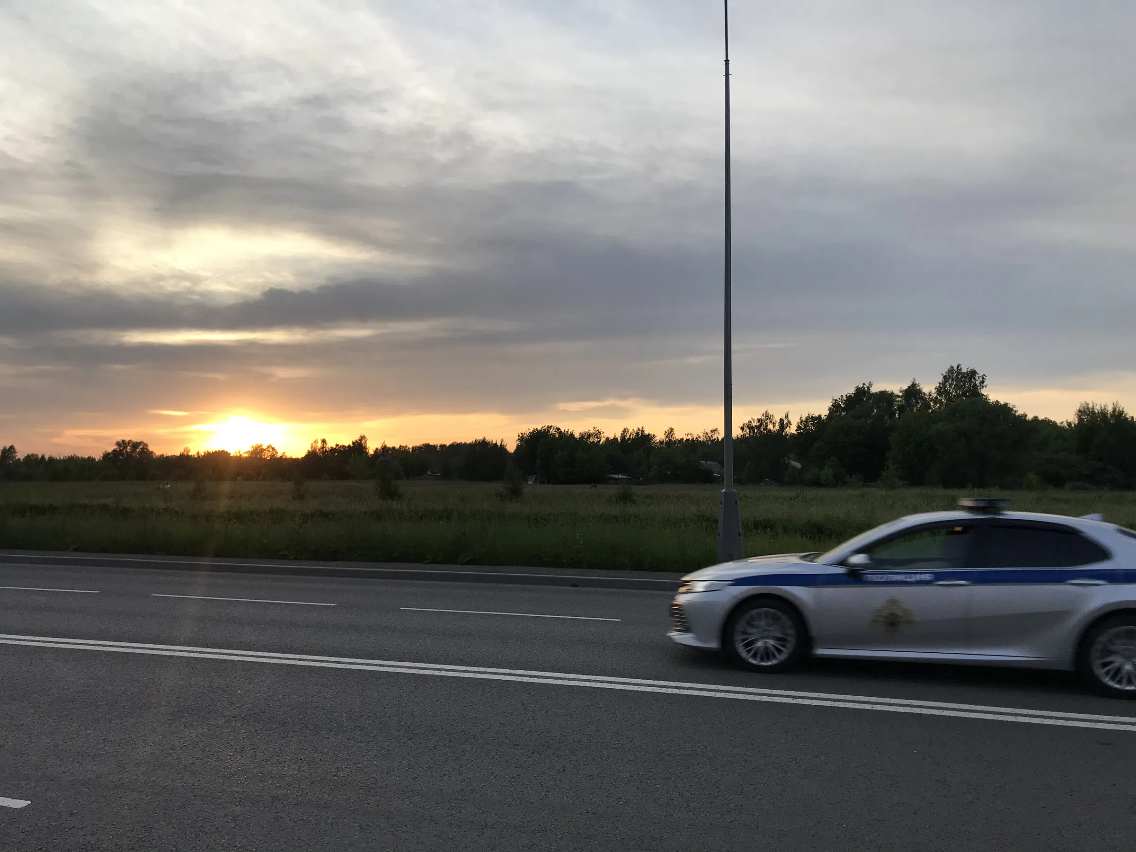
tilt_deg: +5.4
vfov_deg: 49.7
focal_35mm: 28
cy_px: 426
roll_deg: +0.5
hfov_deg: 63.4
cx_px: 568
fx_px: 919
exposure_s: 1/560
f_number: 1.8
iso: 20
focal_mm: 3.99
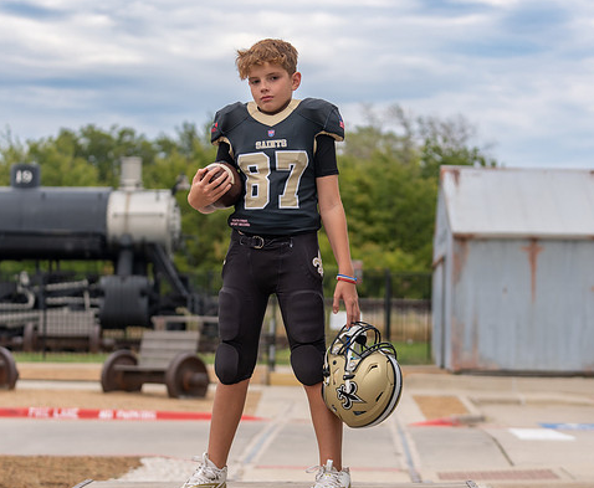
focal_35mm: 94
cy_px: 266
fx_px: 1671
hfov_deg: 20.2
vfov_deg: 16.6
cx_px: 306
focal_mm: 70
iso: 100
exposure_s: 1/400
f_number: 2.8
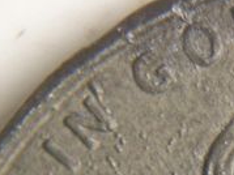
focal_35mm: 222
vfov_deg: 6.6
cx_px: 335
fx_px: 1500
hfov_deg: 8.7
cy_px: 238
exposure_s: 1/56.2
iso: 400
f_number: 3.5
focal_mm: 12.9
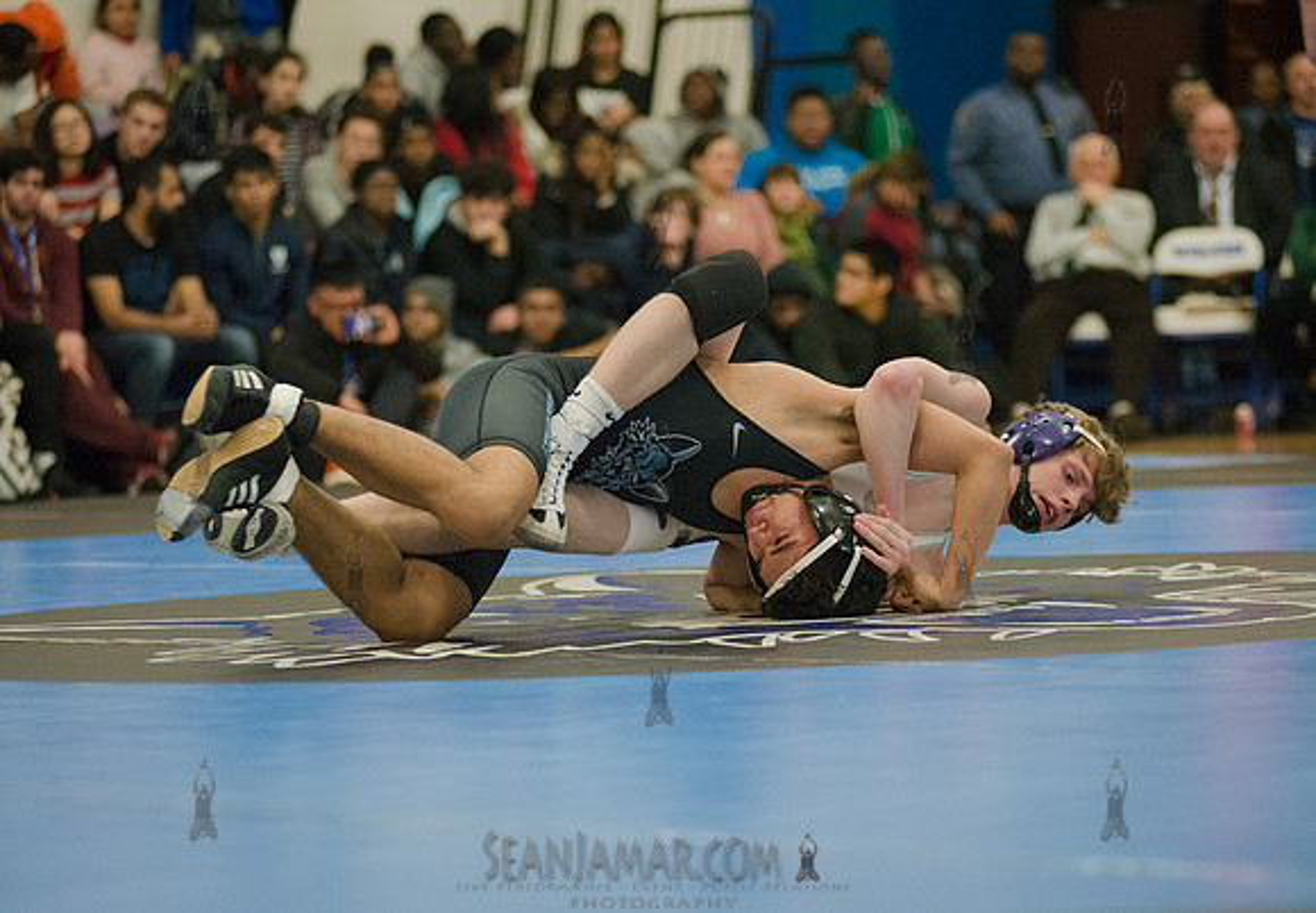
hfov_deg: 15.9
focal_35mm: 127
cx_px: 630
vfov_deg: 11.1
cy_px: 505
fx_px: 4706
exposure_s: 1/250
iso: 5000
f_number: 3.2
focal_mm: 112
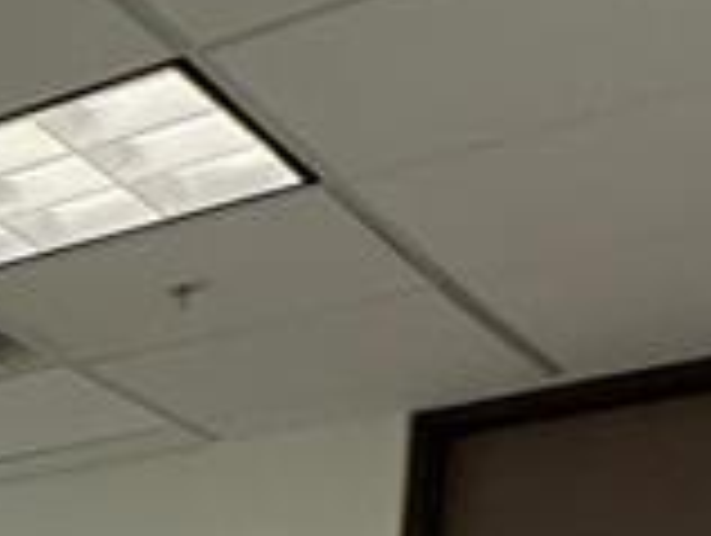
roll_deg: -0.7
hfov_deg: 14.3
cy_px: 1090
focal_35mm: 84
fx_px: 1728
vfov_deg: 14.5
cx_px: -1044
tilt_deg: -4.4
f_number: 1.8
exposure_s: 1/120
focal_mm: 1.57
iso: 64
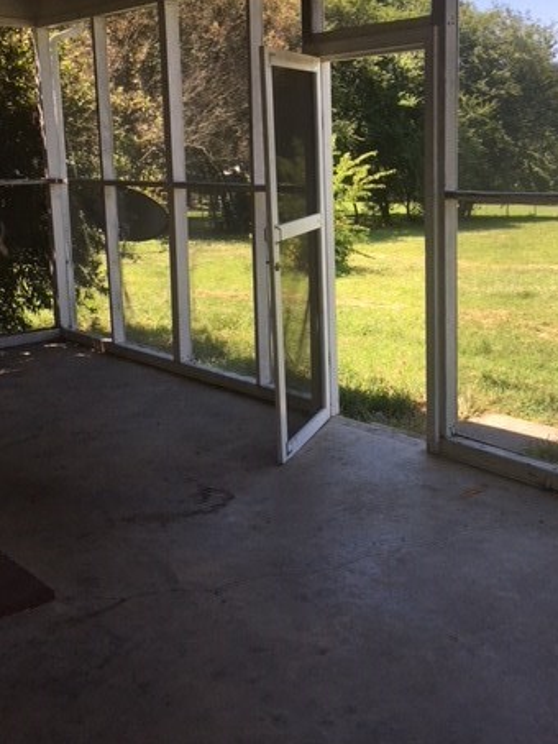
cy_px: 314
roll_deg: +1.0
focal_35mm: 41
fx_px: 881
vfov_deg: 45.6
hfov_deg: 34.9
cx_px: 354
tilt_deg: -10.0
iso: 25
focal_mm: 4.15
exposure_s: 1/418
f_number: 2.2
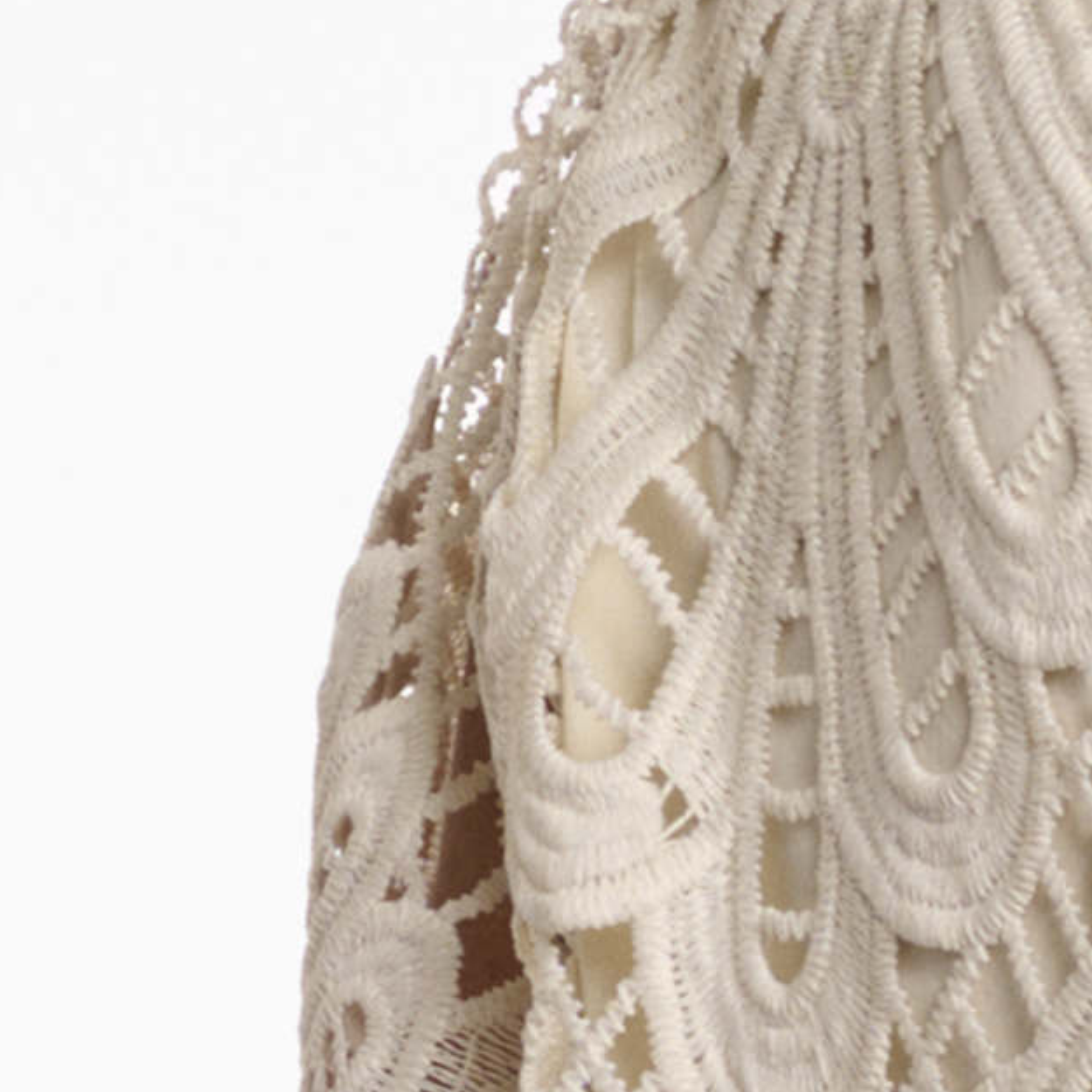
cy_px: 1808
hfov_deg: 3.3
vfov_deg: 3.3
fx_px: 19059
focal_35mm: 534
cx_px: 2107
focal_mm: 65
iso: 125
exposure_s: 1/160
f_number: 8
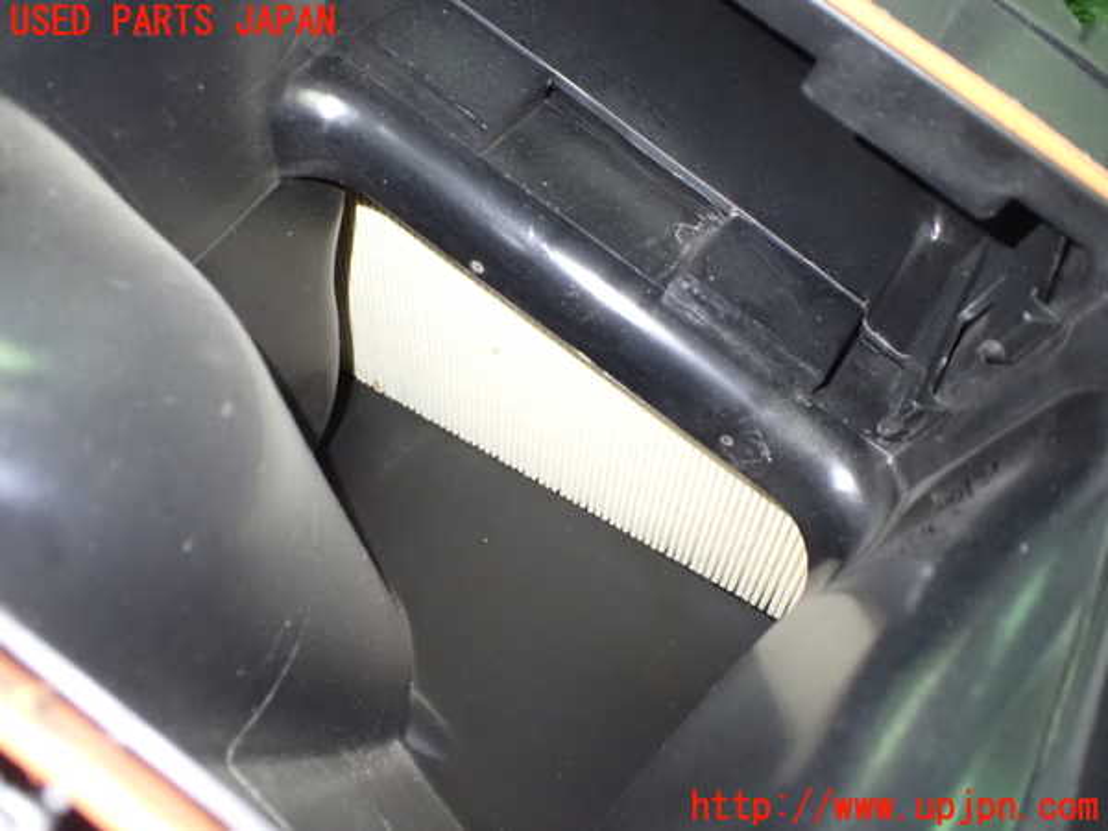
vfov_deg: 46.8
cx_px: 554
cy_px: 416
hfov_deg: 60.0
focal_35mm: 30
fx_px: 960
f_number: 2.3
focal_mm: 5.4
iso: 1600
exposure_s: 1/30
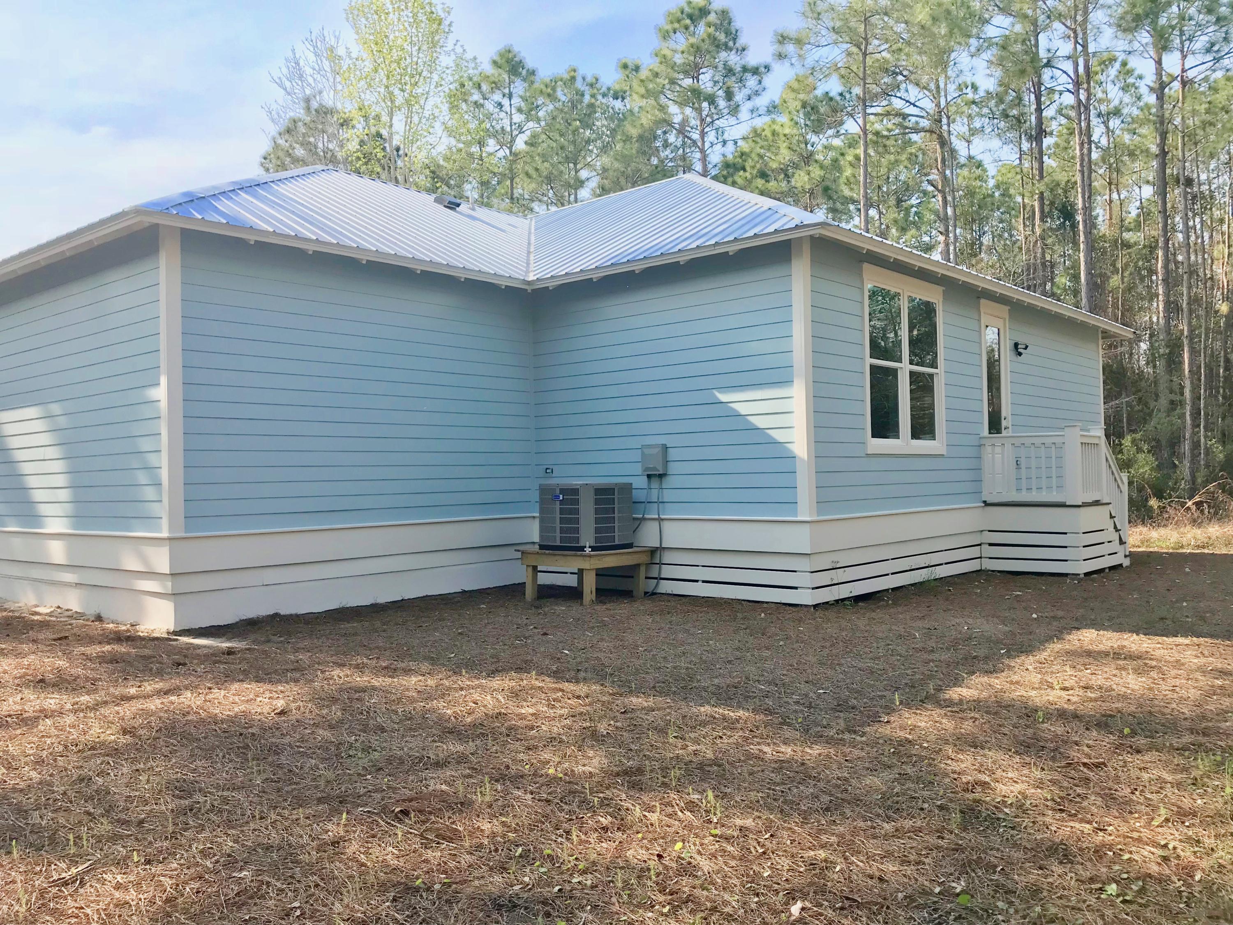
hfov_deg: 63.4
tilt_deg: +0.9
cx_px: 616
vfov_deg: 49.7
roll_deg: +1.7
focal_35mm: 28
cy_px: 462
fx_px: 997
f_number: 1.8
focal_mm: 3.99
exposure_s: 1/939
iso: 20
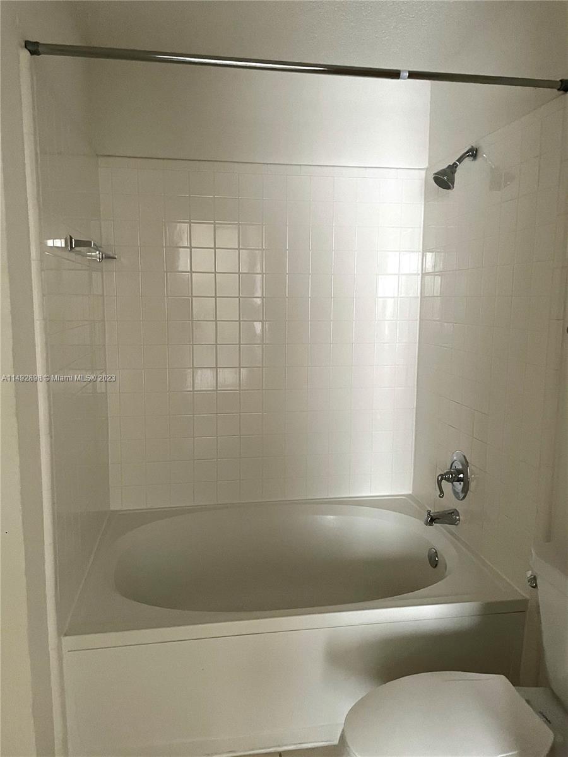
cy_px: 378
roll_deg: -0.7
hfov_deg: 53.1
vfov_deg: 67.3
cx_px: 284
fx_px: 569
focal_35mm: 26
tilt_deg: -7.1
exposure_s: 1/30
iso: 800
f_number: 1.6
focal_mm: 4.2
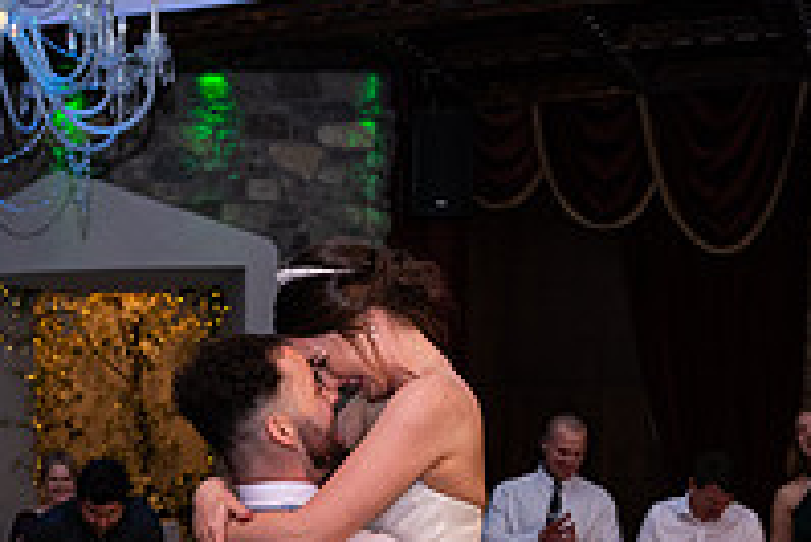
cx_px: 253
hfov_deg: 28.6
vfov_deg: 18.5
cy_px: 642
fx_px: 1578
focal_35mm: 70
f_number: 3.5
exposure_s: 1/160
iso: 800
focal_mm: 24
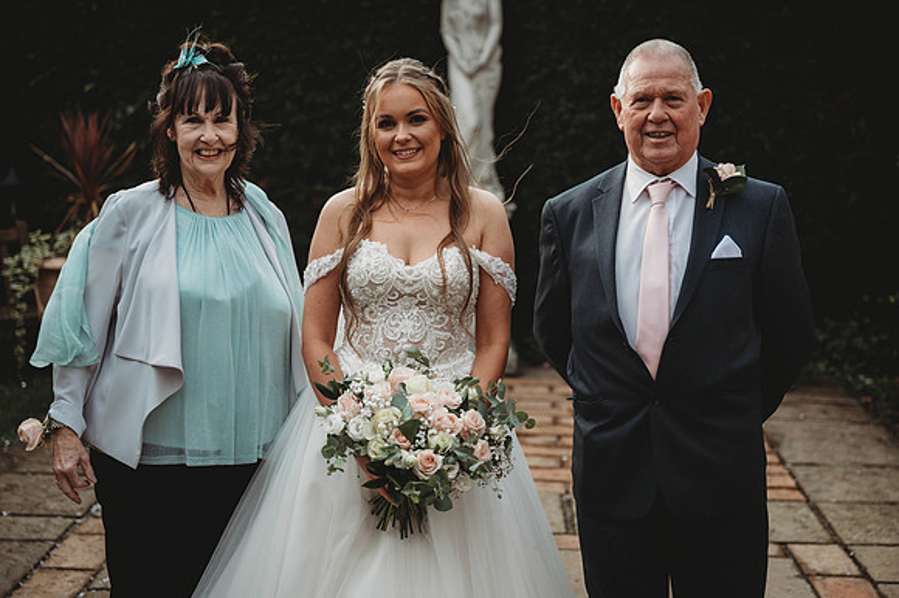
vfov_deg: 21.5
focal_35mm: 63
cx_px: 450
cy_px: 299
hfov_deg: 31.9
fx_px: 1572
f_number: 2.8
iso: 100
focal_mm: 63
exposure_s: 1/400
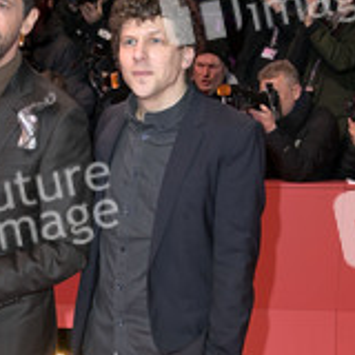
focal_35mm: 102
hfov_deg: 16.9
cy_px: 326
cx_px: 69
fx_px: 1183
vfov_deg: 16.8
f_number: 5.6
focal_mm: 48
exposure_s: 1/160
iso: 1250
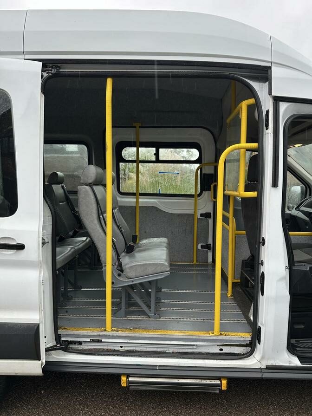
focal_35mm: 24
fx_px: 288
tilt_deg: -5.6
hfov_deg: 56.8
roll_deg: +0.9
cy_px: 208
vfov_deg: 71.6
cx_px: 156
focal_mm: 6.86
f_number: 1.78
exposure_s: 1/129
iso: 64
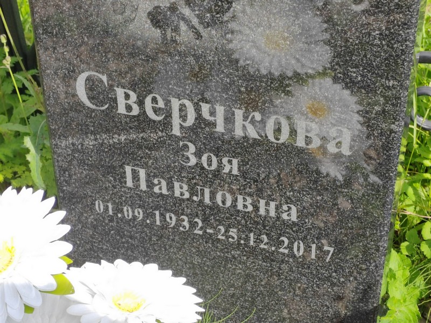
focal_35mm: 75
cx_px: 216
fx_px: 934
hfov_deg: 26.0
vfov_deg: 19.6
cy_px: 162
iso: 100
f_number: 1.9
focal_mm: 5.52
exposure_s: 1/920
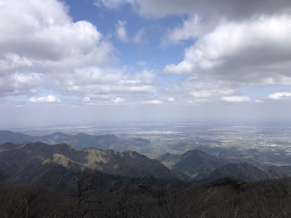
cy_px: 109
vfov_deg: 49.7
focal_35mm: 28
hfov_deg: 63.4
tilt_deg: -1.4
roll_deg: -1.1
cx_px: 146
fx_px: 235
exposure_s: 1/3436
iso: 25
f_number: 1.8
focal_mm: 3.99
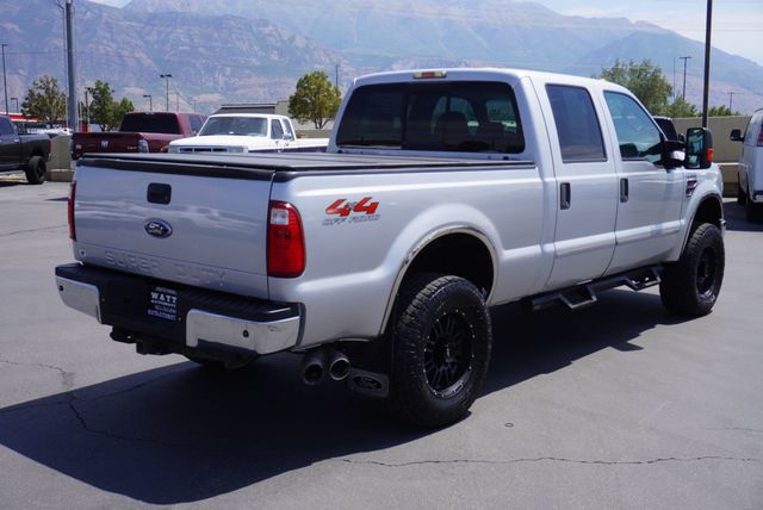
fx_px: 859
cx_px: 382
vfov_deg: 33.1
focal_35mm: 40
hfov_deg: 47.9
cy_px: 255
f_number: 11
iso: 100
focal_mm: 27
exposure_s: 1/160
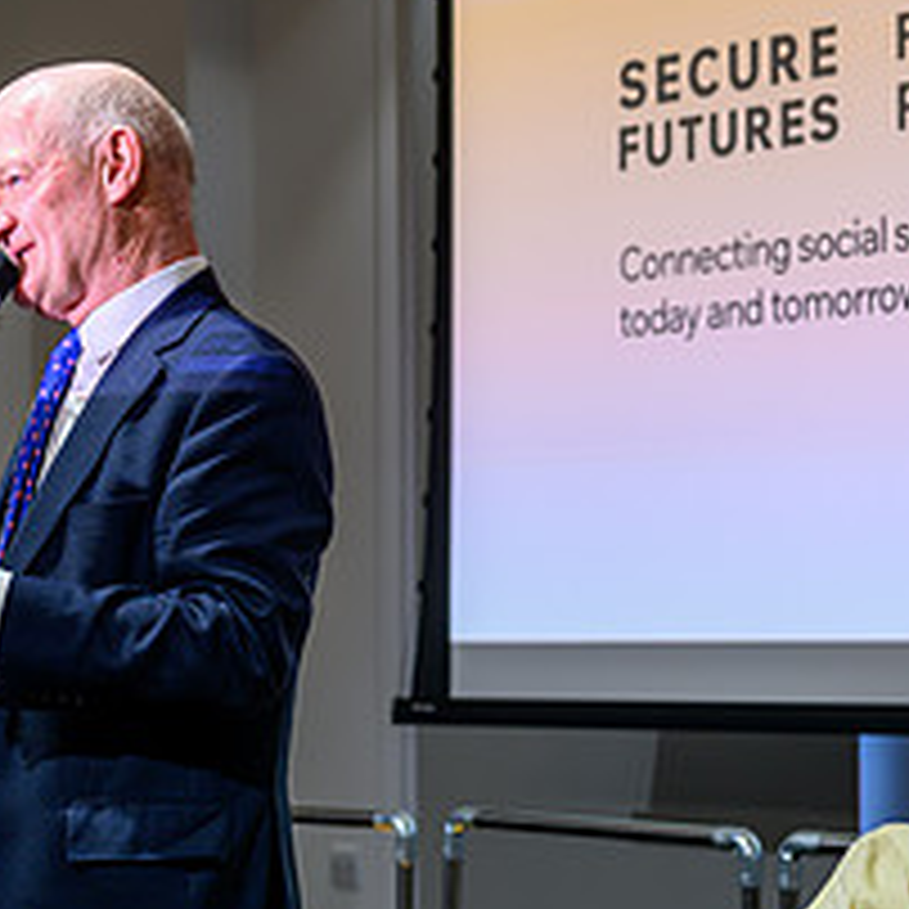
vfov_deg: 15.8
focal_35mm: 110
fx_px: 3268
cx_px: 662
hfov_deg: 15.8
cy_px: 479
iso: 125
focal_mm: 45
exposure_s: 1/100
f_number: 2.8
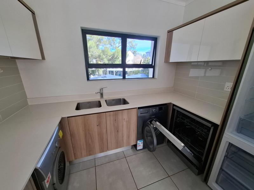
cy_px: 95
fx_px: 95
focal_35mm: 13
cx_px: 127
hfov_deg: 106.2
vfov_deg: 89.9
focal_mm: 1.74
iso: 40
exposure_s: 1/100
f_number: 2.2
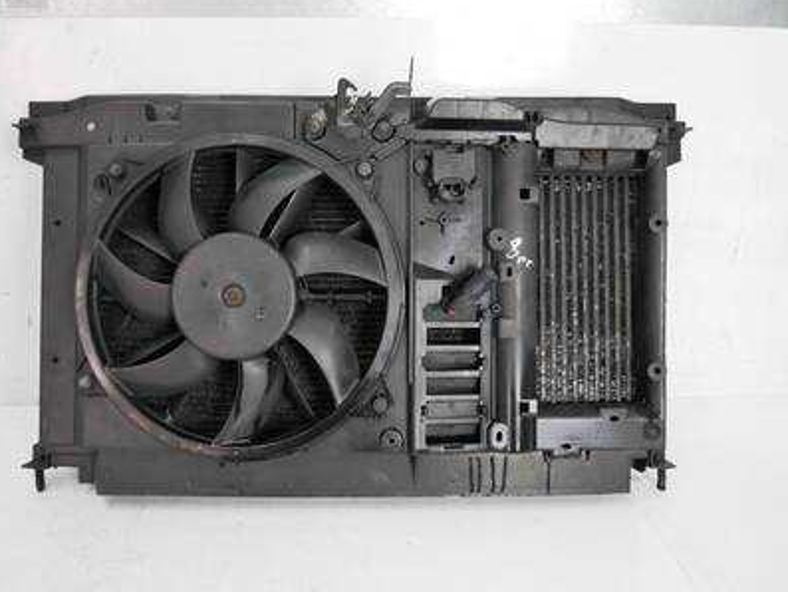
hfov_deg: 61.5
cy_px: 282
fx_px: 660
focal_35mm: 29
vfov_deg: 48.2
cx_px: 359
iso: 640
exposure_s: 1/60
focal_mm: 12
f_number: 3.5
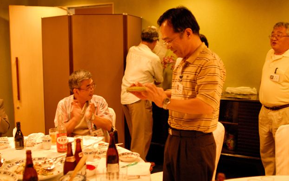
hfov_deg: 45.3
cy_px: 89
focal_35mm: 44
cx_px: 141
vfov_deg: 29.2
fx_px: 347
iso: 800
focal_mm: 28
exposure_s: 1/80
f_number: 2
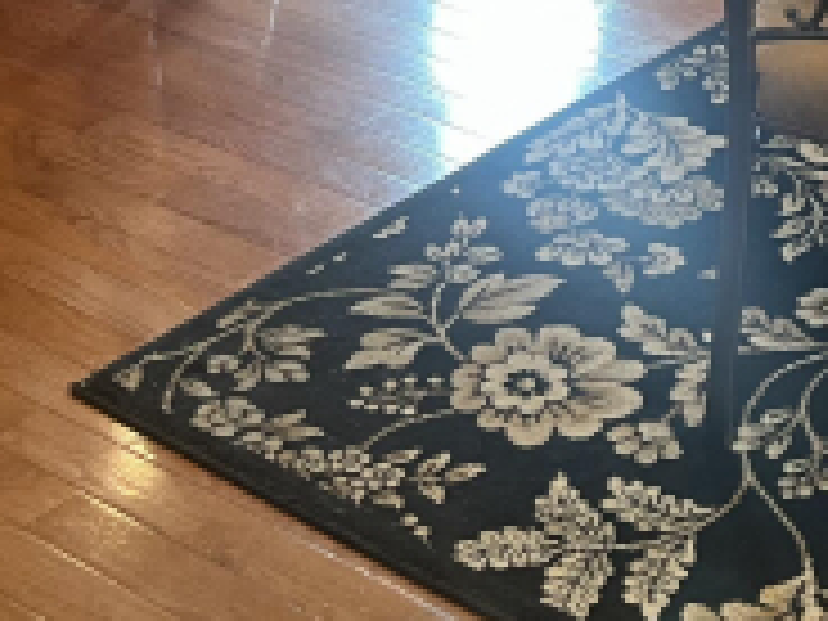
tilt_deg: -17.8
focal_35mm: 94
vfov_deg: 14.8
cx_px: 605
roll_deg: +1.2
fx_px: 2248
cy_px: -252
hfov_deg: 20.7
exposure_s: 1/60
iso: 160
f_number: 1.6
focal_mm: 5.1
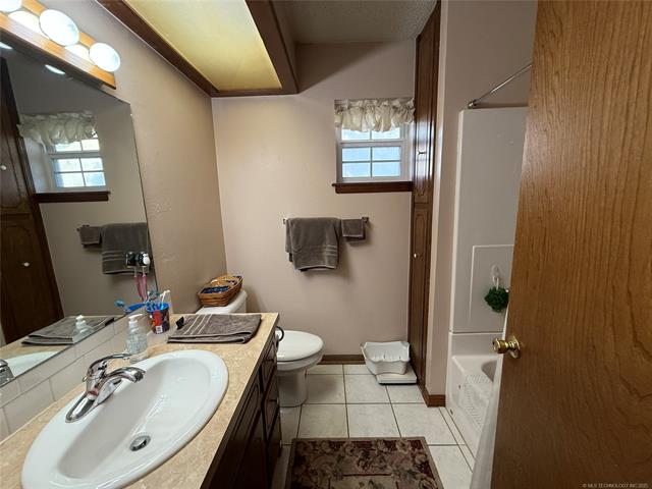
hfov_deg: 102.1
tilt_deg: -9.5
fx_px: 264
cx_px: 326
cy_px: 244
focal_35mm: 14
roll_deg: +1.9
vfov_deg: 85.7
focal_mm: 2.22
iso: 250
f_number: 2.2
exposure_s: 1/120
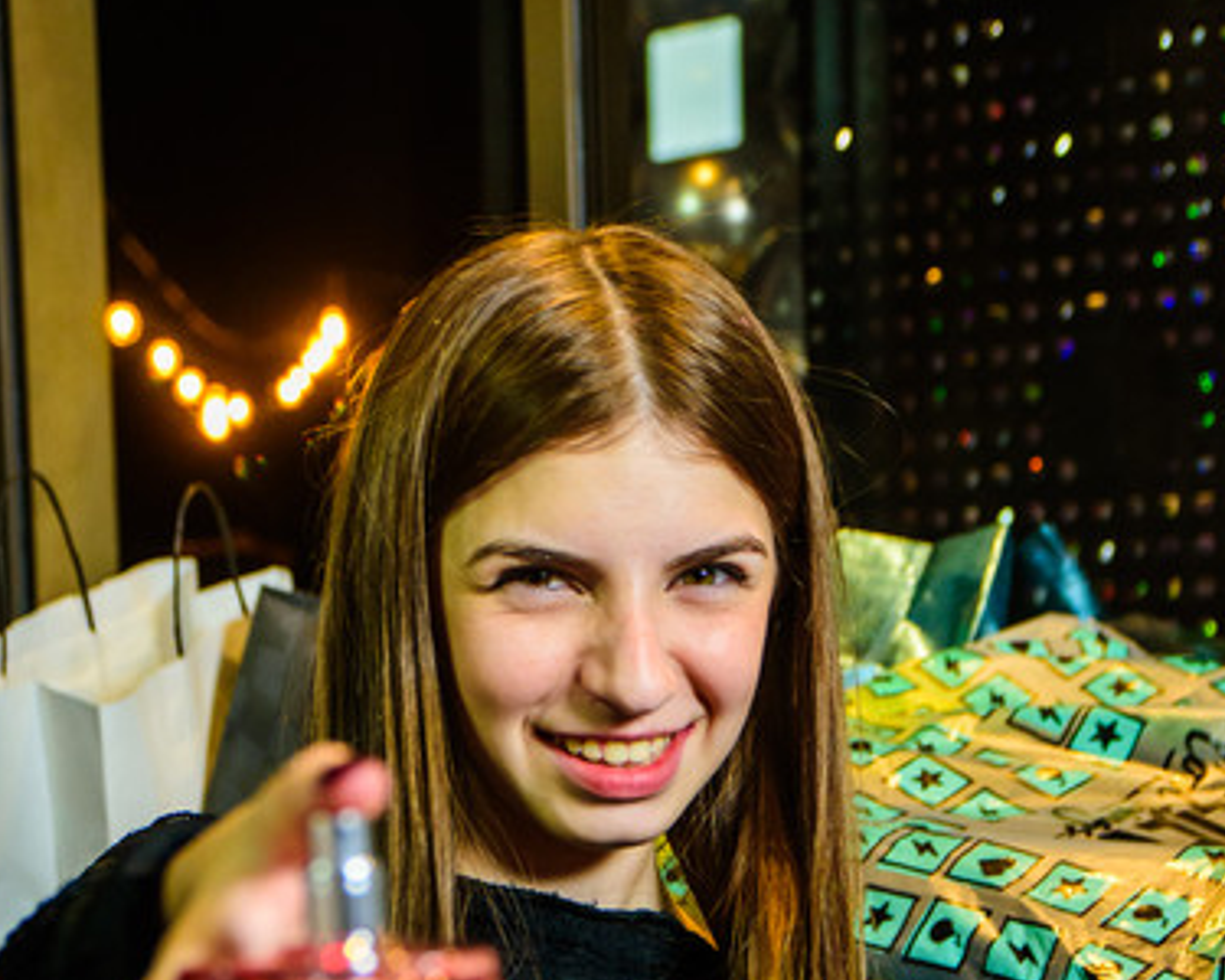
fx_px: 3481
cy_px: 820
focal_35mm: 96
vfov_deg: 15.9
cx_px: 599
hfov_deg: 20.0
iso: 1000
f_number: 3.5
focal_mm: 40
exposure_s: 1/100
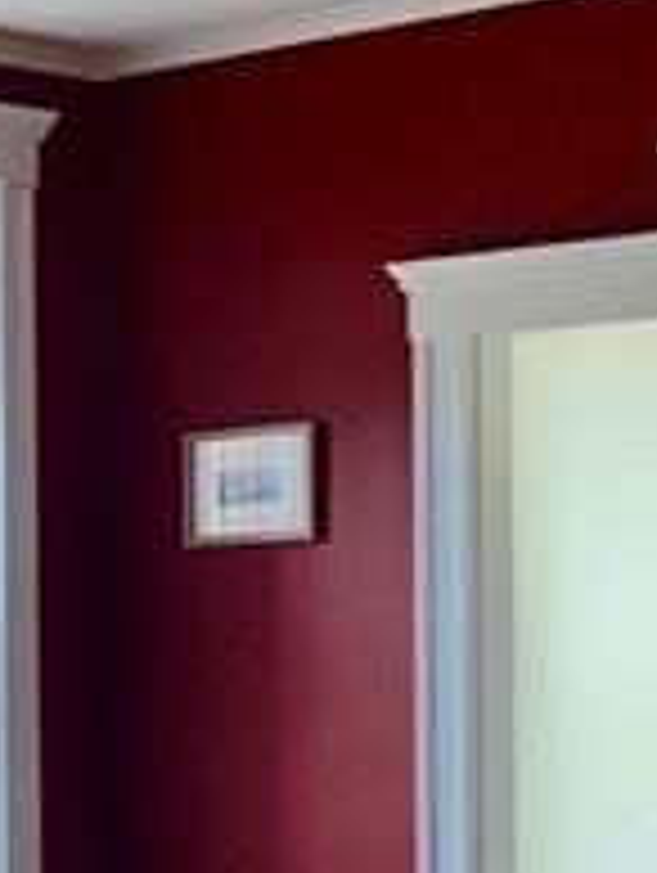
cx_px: -1251
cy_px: 909
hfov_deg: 9.0
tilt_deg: -0.5
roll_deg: +0.5
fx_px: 3459
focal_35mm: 137
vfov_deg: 14.1
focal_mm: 4.25
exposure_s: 1/120
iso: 64
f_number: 1.8
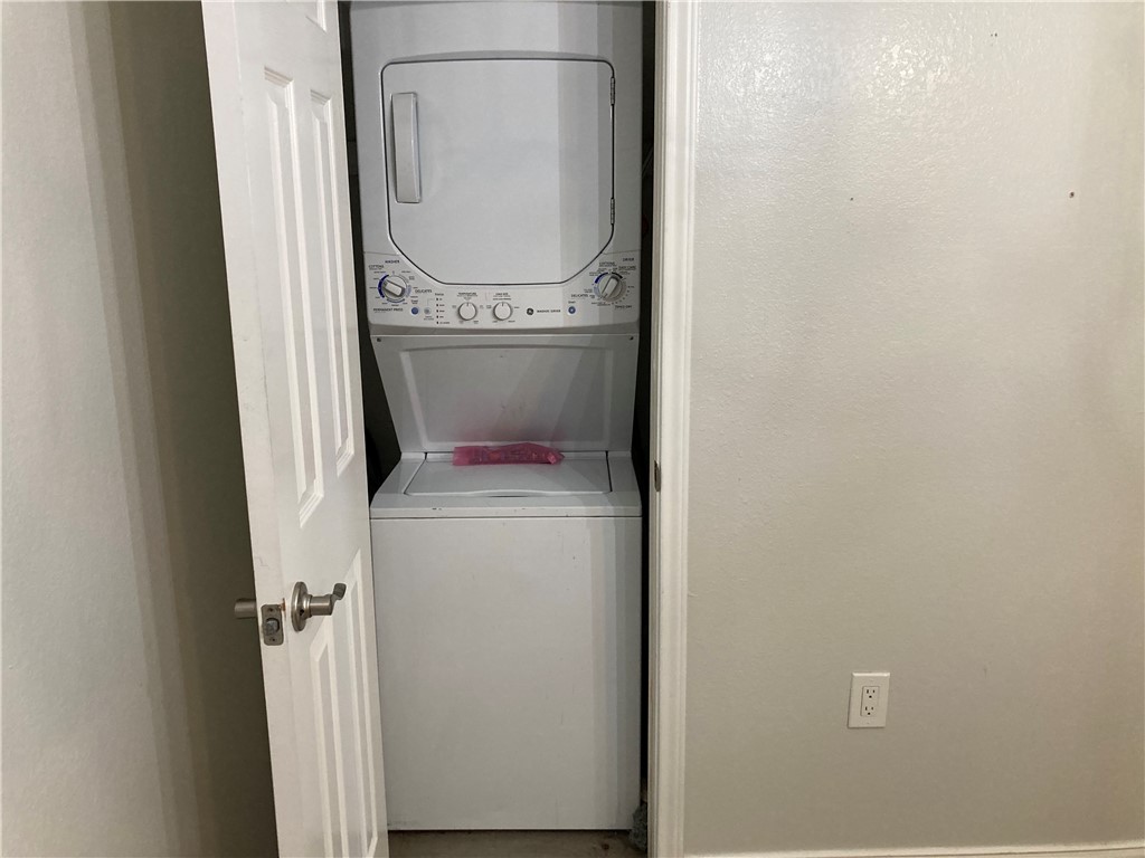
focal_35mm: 28
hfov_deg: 63.4
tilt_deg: -9.7
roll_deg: +0.6
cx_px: 572
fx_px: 926
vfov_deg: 49.7
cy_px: 429
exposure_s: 1/60
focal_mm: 3.99
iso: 200
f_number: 1.8
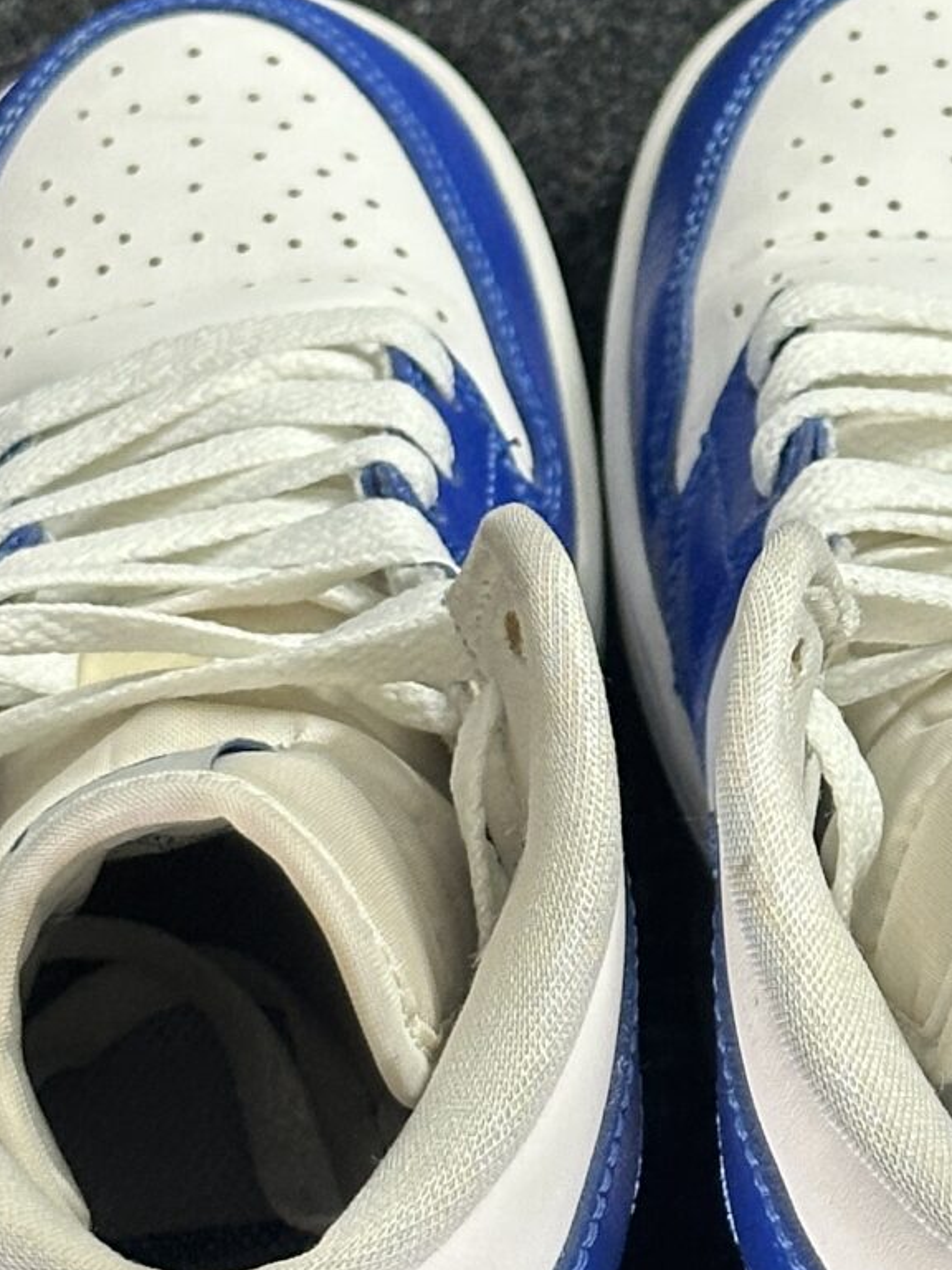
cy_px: 971
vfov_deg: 12.3
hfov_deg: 9.3
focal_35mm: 160
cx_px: 674
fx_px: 5867
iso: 200
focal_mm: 6.86
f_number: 1.78
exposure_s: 1/50
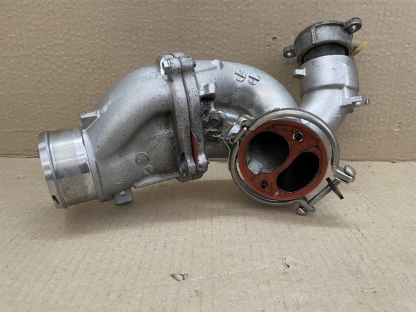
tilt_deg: -24.2
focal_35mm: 26
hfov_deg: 67.3
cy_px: 156
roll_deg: -2.7
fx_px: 312
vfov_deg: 53.0
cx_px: 208
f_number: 1.6
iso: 125
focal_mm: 4.2
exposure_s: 1/50
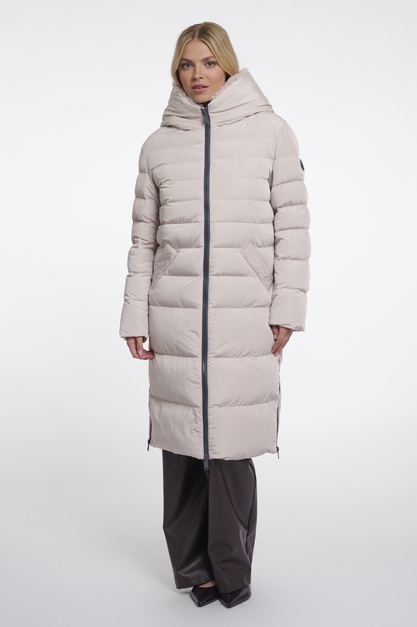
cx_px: 208
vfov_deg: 32.9
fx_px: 1061
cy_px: 314
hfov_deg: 22.2
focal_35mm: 61
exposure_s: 1/160
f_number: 8
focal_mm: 61
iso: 125
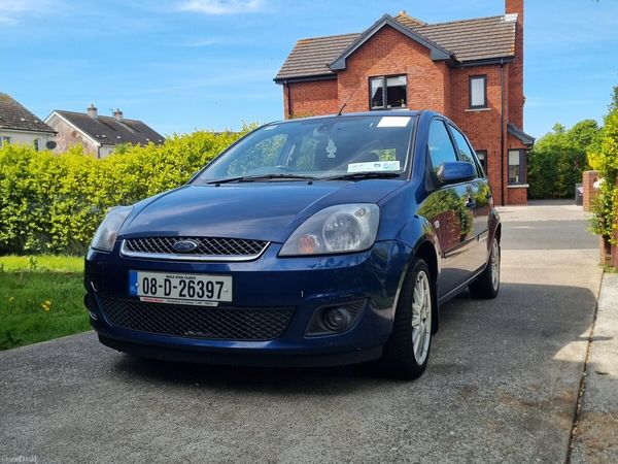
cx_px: 309
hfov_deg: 67.3
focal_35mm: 26
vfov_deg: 53.1
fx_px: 464
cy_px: 232
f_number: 1.8
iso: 50
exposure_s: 1/1628
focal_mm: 5.4
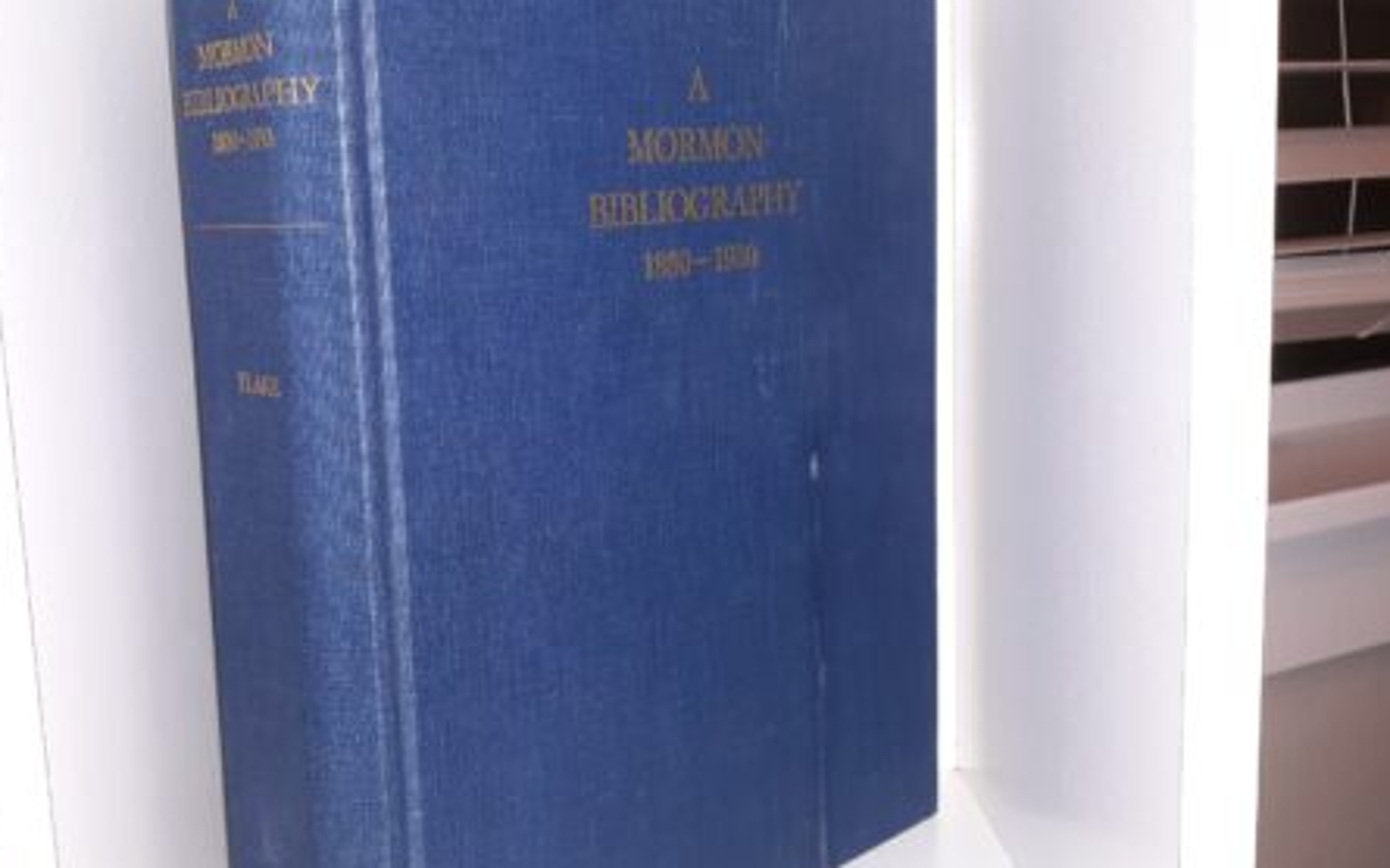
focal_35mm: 40
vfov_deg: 32.0
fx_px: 1515
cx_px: 565
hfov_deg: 49.0
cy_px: 450
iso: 80
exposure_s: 1/40
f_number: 1.7
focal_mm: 3.7
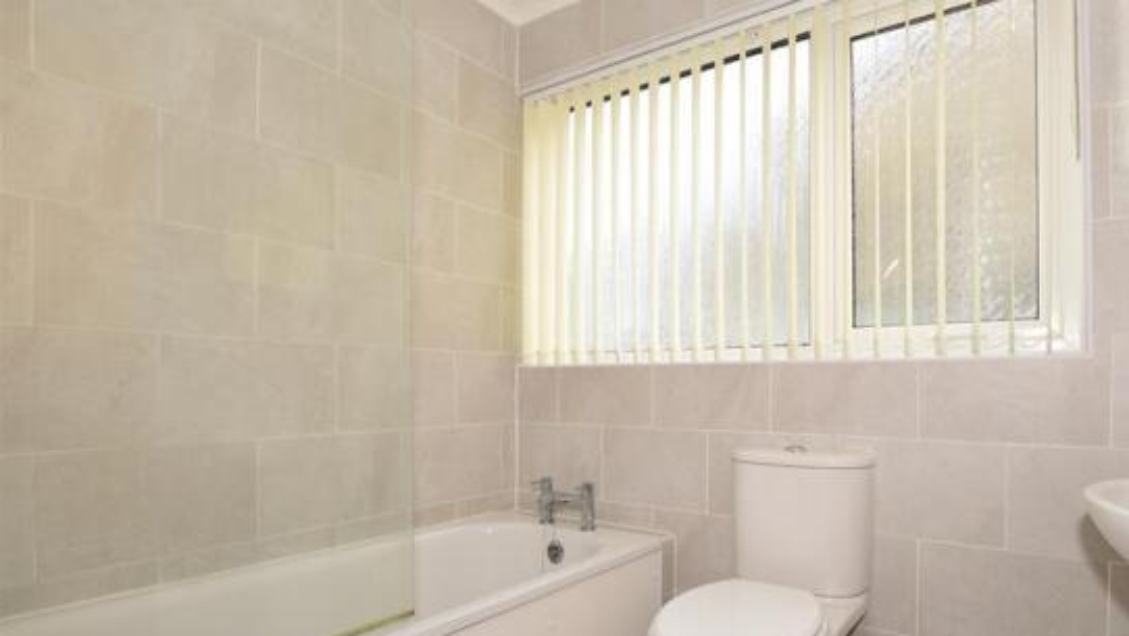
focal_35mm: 19
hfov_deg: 88.3
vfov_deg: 57.8
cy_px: 389
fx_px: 569
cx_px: 681
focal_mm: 10
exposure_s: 1/125
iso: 200
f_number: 5.6
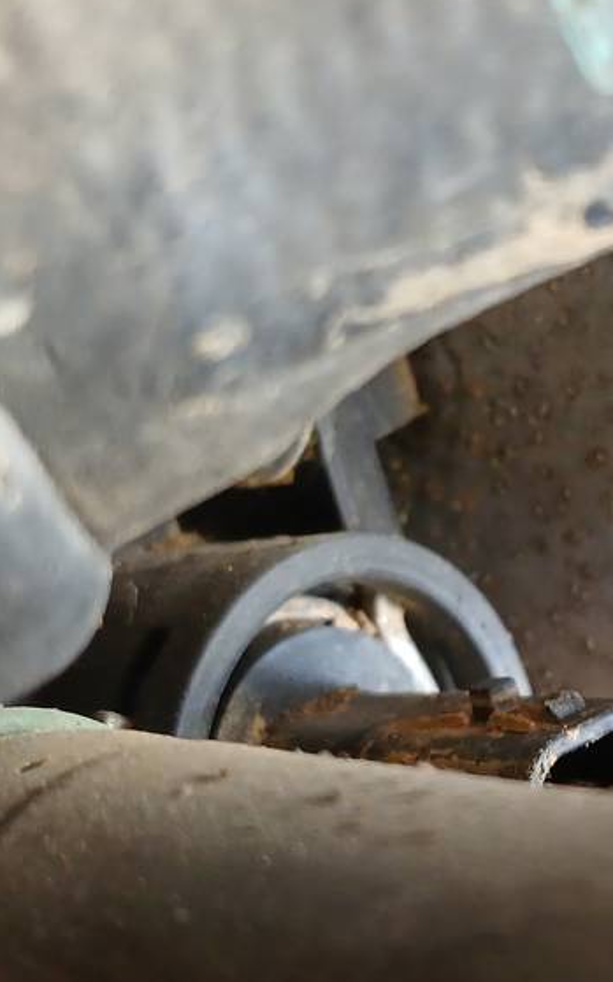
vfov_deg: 29.0
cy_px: 451
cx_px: 472
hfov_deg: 18.2
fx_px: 1899
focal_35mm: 71
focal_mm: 3.98
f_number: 1.8
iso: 160
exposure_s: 1/50
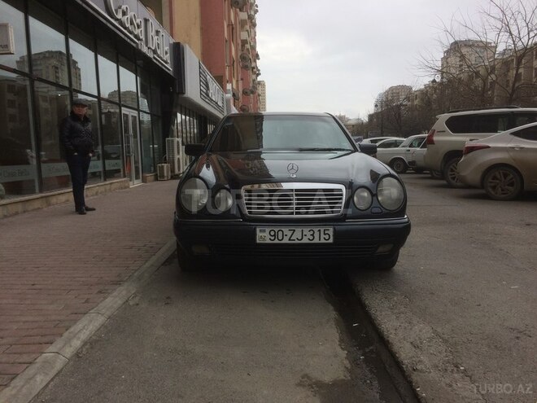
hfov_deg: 61.7
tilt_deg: -6.6
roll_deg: +1.8
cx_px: 268
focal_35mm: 29
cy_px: 202
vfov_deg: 48.2
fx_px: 450
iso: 32
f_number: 2.2
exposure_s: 1/1172
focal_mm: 4.15
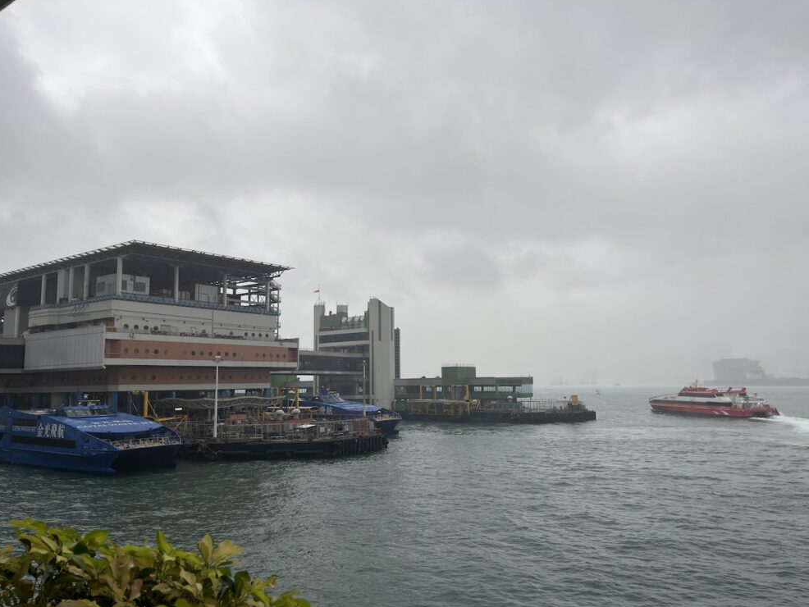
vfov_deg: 51.4
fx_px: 631
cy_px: 307
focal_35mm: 27
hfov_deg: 65.3
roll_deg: +0.7
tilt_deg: +6.5
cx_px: 415
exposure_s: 1/583
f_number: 1.6
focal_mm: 5.1
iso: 50
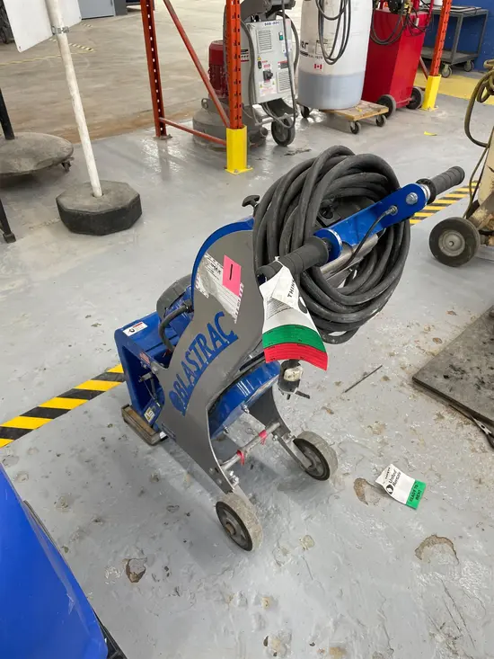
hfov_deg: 53.1
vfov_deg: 67.3
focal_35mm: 26
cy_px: 330
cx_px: 247
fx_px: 495
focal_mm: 4.2
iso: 80
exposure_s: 1/60
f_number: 1.6
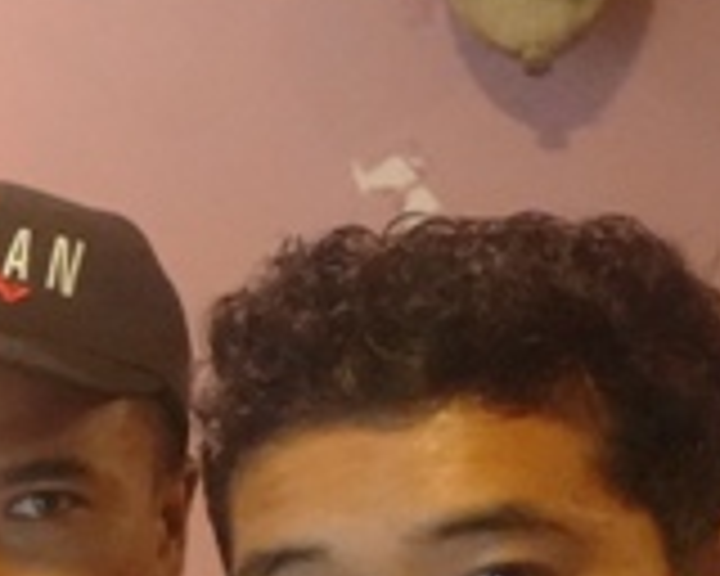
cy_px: 1037
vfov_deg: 8.5
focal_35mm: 174
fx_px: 3708
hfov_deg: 9.0
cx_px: -1458
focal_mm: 29
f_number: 4
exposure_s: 1/160
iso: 8000
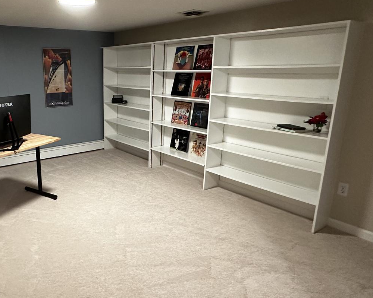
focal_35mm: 28
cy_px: 145
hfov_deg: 59.9
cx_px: 109
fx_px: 309
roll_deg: -0.5
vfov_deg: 51.5
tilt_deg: -13.5
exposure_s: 1/60
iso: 400
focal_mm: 2.22
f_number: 2.2
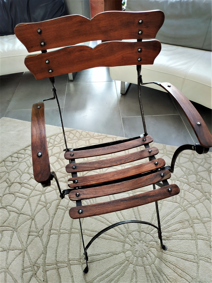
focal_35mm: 24
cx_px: 106
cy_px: 142
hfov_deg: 56.8
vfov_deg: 71.6
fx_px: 196
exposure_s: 1/33
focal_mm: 3.94
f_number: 1.9
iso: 160
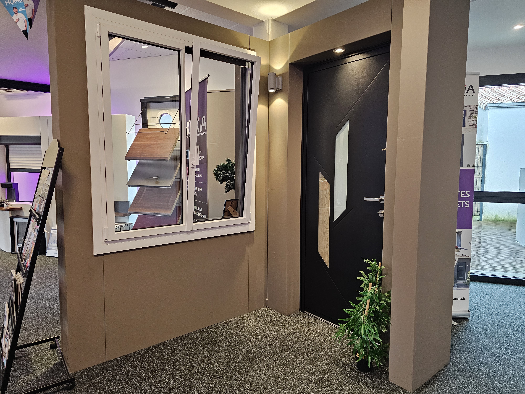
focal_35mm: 23
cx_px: 262
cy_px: 197
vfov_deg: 58.9
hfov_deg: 73.9
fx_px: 349
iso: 500
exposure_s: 1/100
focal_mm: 6.3
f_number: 1.7
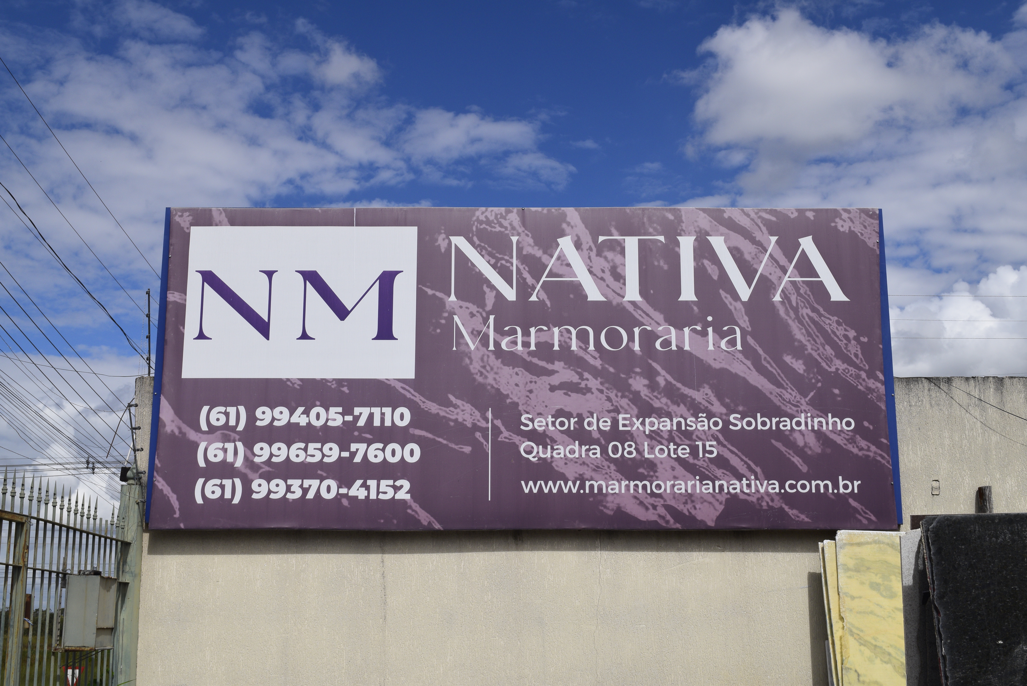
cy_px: 343
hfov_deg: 45.0
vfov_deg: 30.9
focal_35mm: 44
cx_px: 514
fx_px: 1241
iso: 200
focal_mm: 29
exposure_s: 1/500
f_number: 11
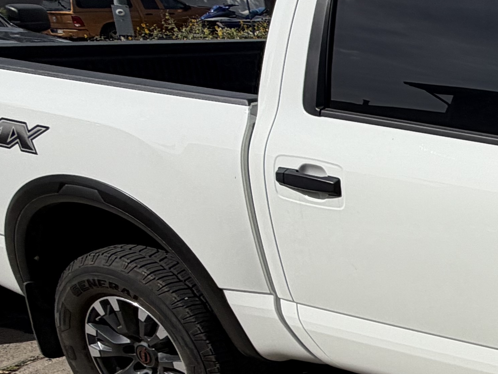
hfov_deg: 22.9
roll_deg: -2.0
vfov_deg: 26.7
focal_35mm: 54
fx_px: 777
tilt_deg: -16.2
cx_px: 862
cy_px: 274
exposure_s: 1/1656
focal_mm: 2.22
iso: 20
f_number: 2.2
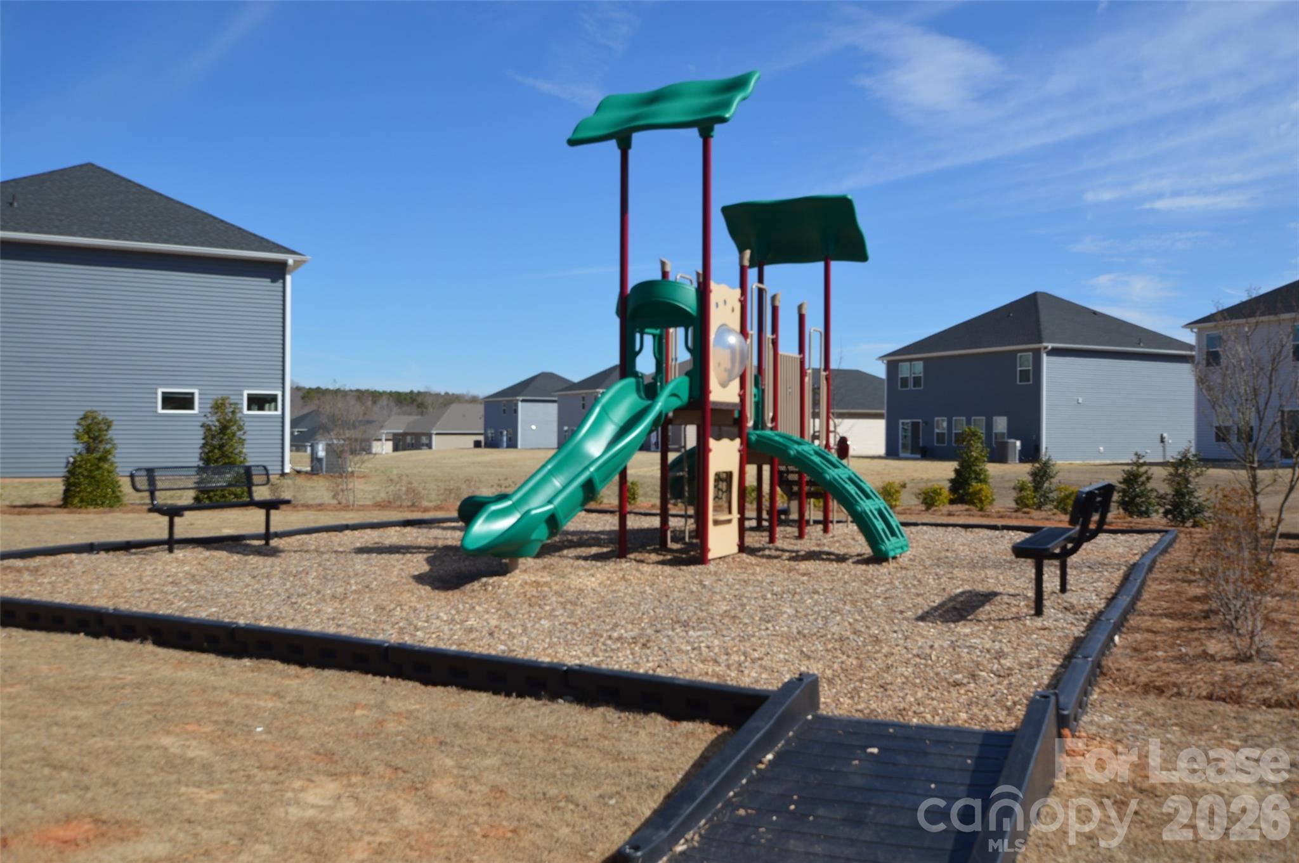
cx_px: 650
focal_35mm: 30
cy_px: 432
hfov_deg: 62.0
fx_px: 1081
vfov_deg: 43.5
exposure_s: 1/320
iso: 100
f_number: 9
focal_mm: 20
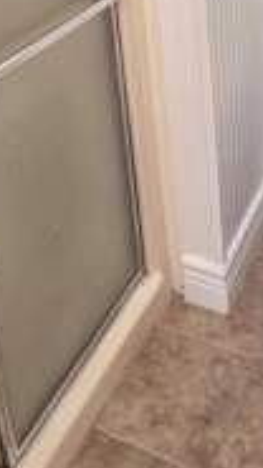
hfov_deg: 24.4
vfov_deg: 36.2
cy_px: -38
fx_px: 608
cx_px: 124
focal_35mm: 49
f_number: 1.9
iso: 250
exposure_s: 1/60
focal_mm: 2.2
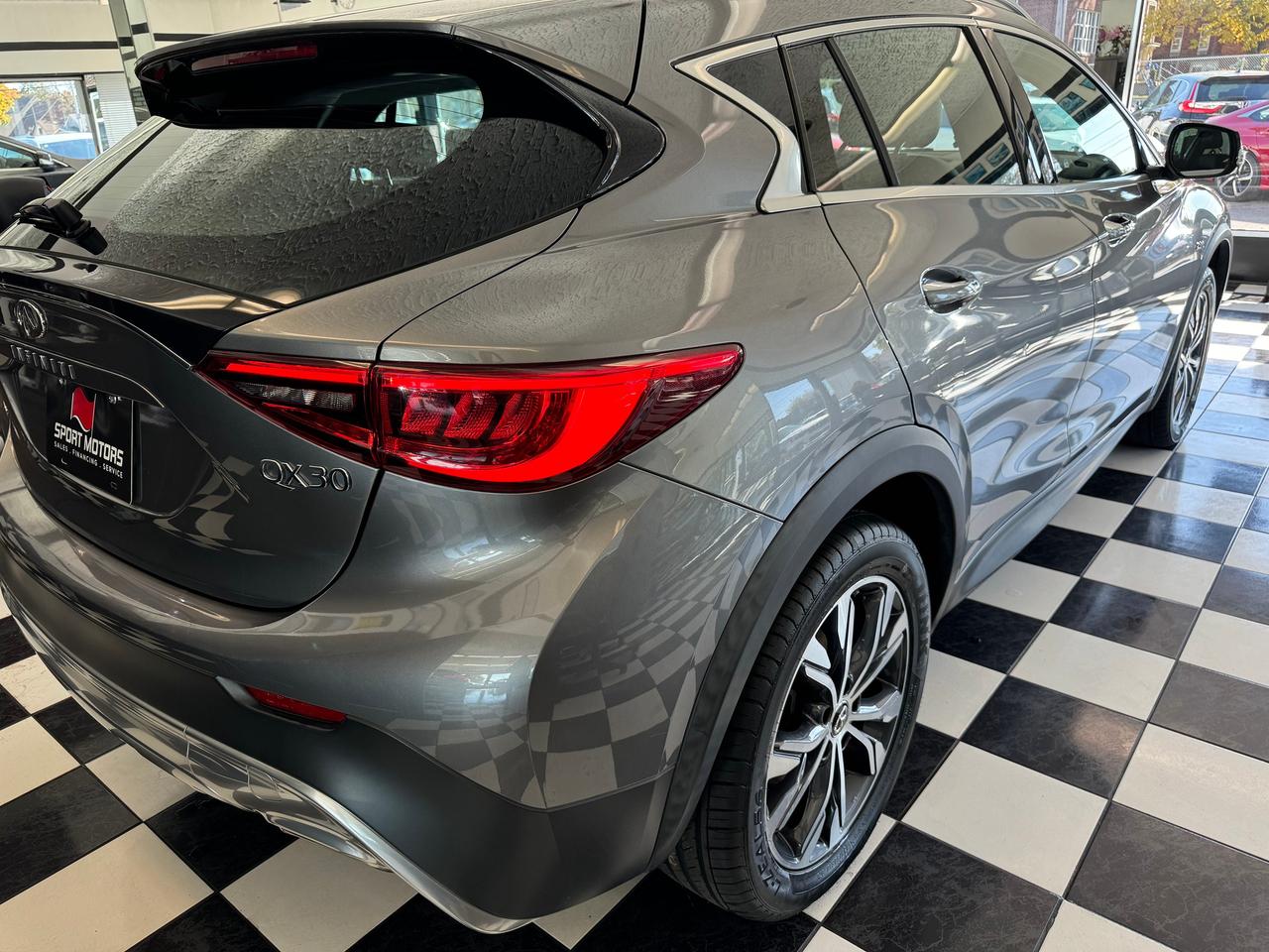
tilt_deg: -22.1
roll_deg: +2.2
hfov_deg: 71.6
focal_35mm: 24
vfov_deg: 56.8
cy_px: 476
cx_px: 634
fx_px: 880
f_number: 1.78
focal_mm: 6.76
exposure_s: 1/159
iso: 64
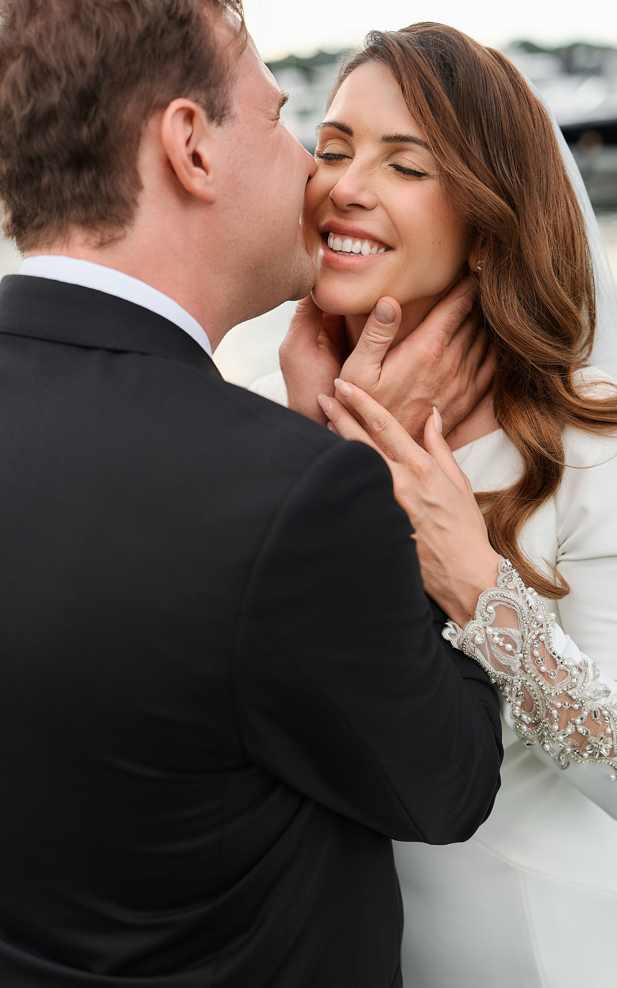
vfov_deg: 39.6
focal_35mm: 51
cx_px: 335
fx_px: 1372
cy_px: 512
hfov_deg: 25.3
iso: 400
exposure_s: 1/2500
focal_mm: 45
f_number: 2.2
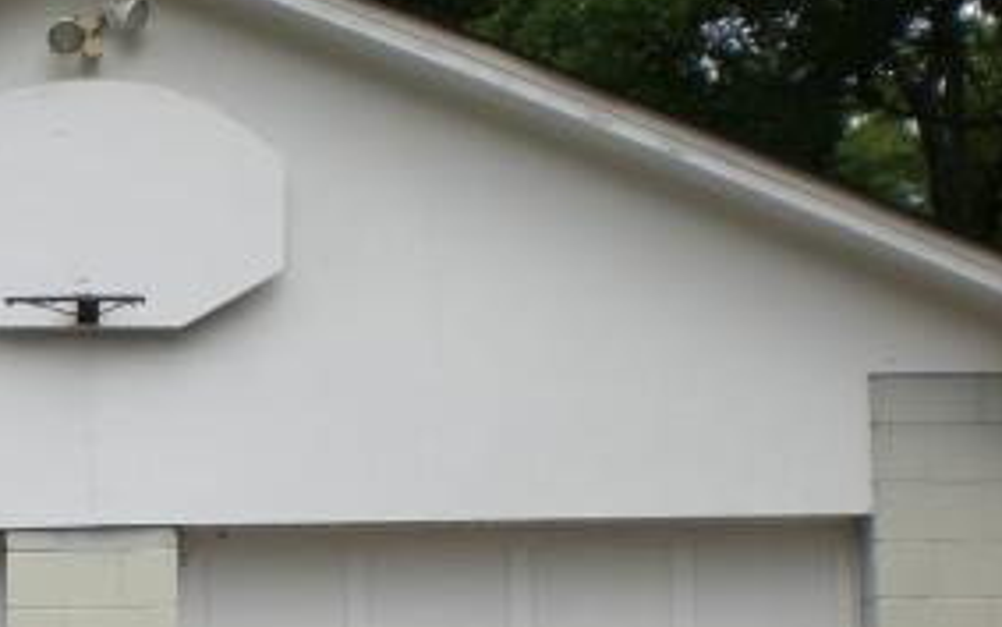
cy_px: 567
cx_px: -11
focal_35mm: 91
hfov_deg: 21.9
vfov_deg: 14.2
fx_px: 2485
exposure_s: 1/400
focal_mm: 6.3
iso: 50
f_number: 4.4
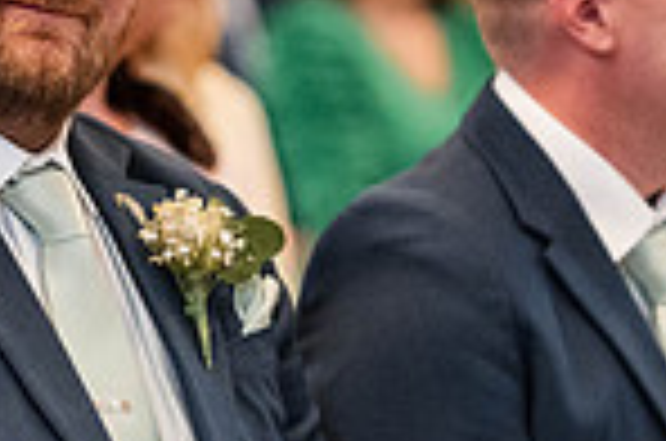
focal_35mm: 334
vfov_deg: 4.1
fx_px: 6166
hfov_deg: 6.2
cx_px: -50
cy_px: 11
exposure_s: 1/500
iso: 5000
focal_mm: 85
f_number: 1.8
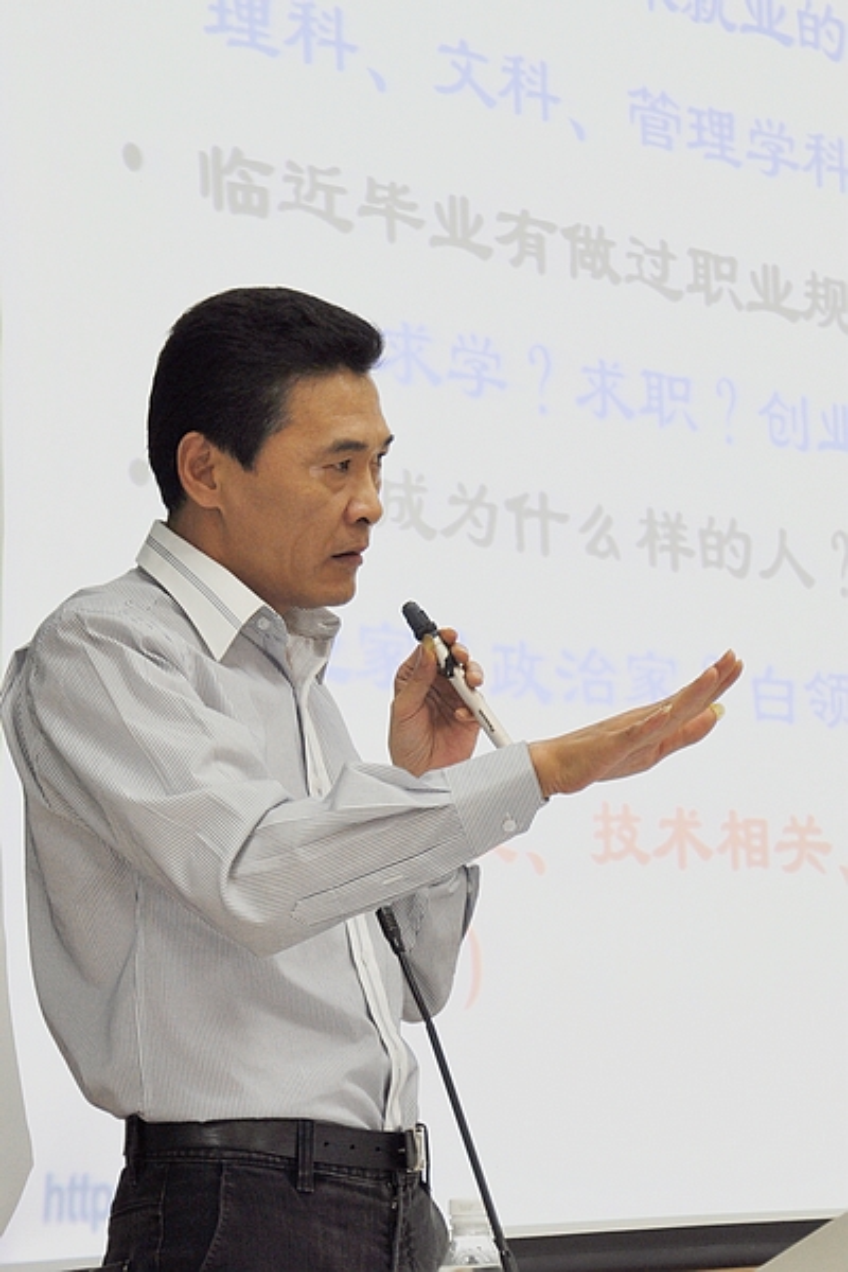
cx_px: 424
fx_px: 3074
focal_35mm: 87
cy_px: 636
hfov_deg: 15.7
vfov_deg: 23.4
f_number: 5
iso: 280
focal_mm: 58
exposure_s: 1/30
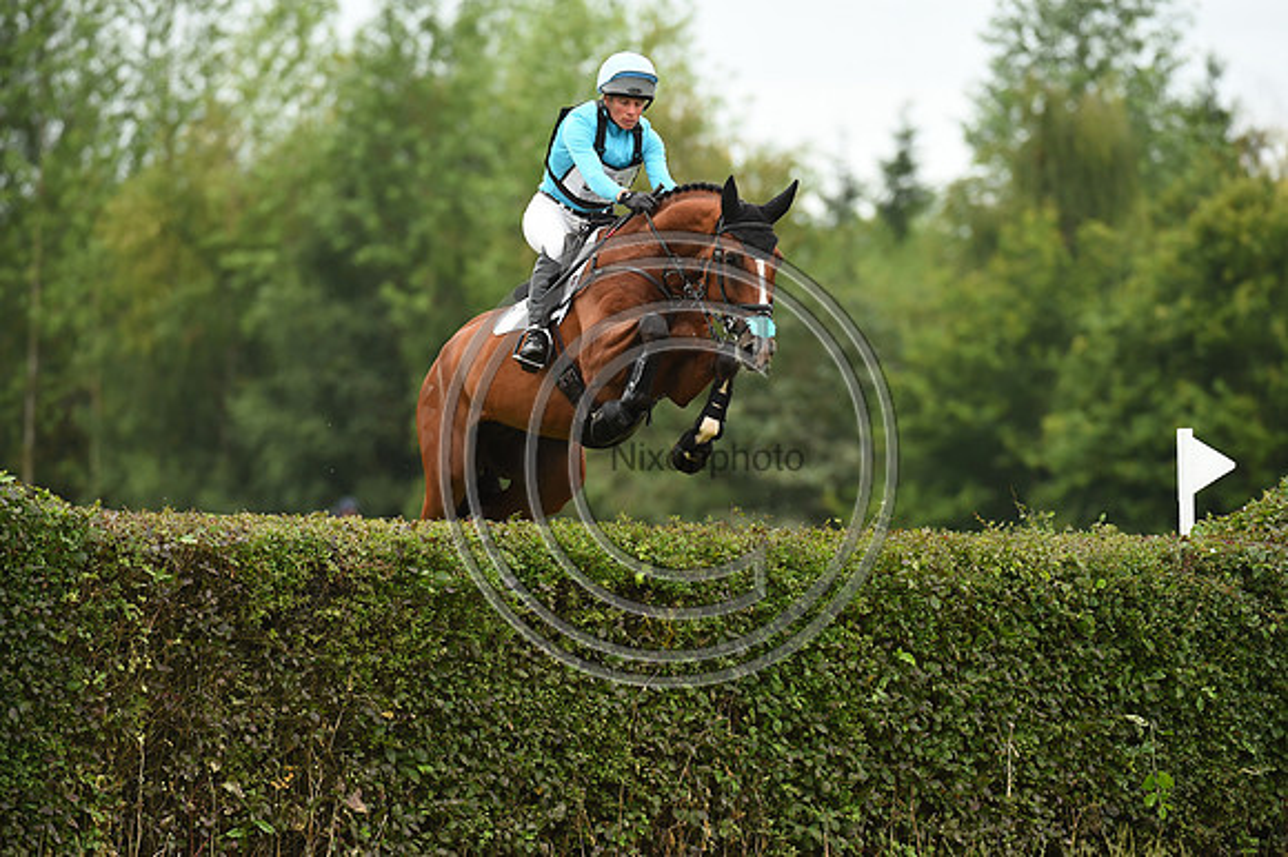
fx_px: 12872
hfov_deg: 5.7
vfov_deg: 3.8
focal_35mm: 360
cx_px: 644
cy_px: 428
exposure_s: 1/1250
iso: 900
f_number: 5.6
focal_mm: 360
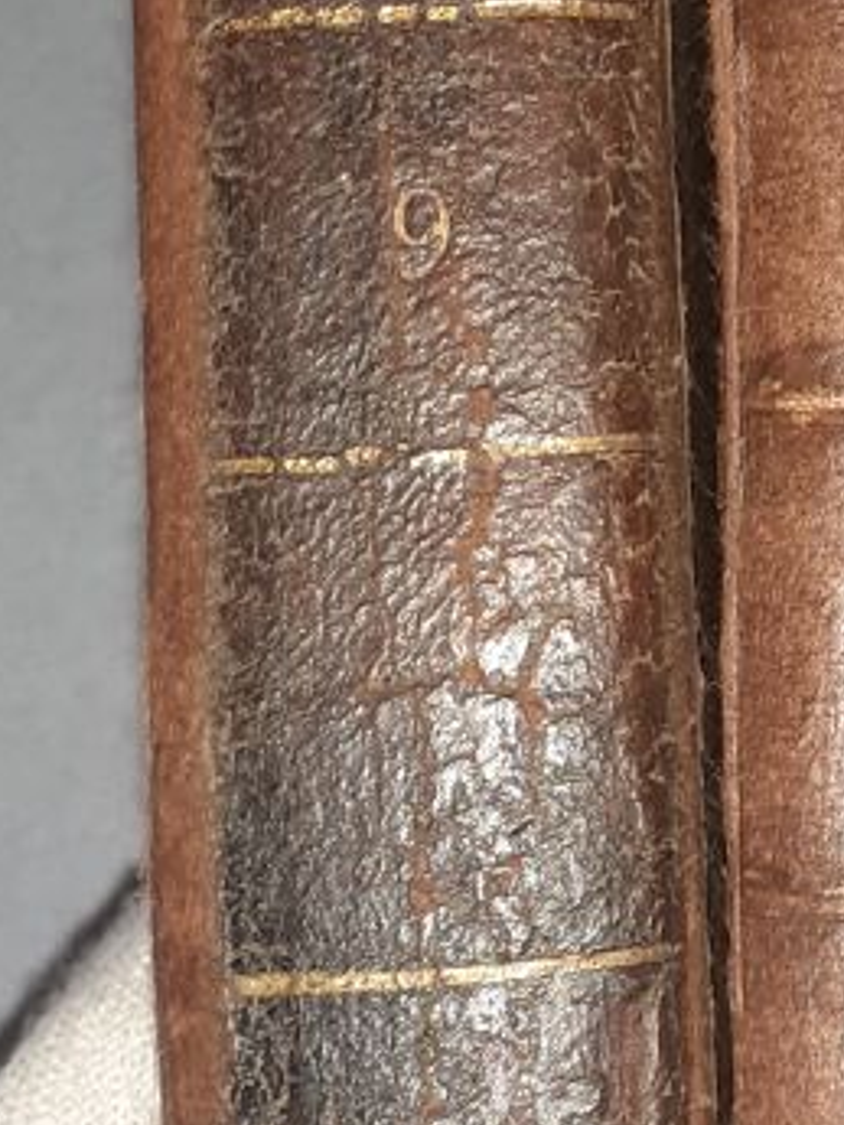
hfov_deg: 15.3
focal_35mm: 94
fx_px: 3054
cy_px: 254
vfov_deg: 20.7
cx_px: 922
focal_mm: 3.6
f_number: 1.9
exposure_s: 1/25
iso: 200
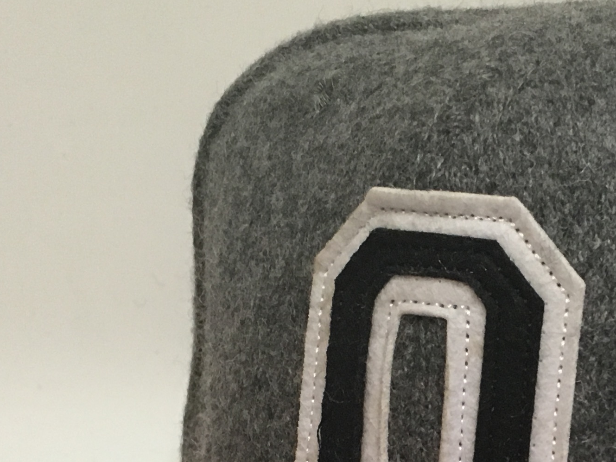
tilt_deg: -25.2
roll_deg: +2.2
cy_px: 581
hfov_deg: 21.7
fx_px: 1566
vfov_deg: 16.0
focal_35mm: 88
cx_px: 566
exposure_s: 1/33
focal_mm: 4.15
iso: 160
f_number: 2.2
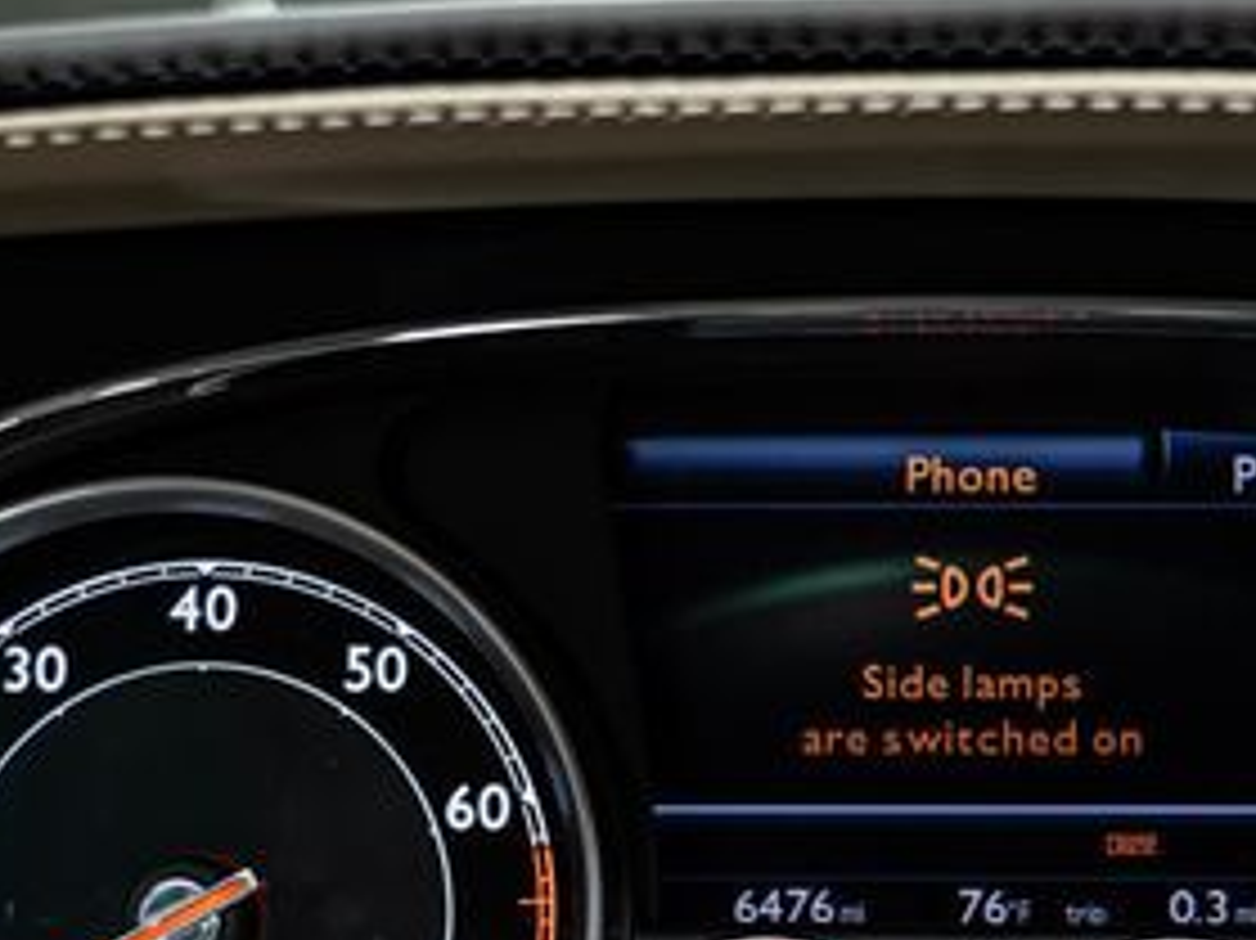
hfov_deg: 25.6
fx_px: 2720
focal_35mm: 75
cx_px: 986
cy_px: 870
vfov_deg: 19.2
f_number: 4
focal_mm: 34
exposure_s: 1/40
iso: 1600
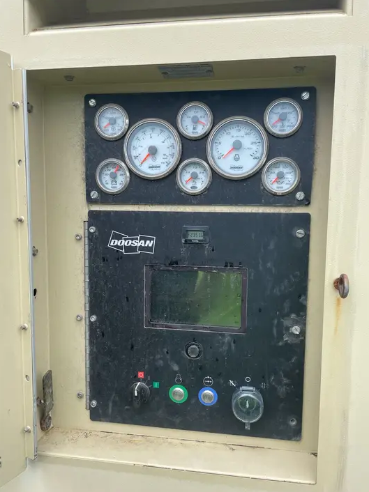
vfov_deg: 65.3
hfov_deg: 51.3
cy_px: 253
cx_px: 185
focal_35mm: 27
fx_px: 384
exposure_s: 1/1667
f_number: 1.6
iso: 32
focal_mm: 4.2
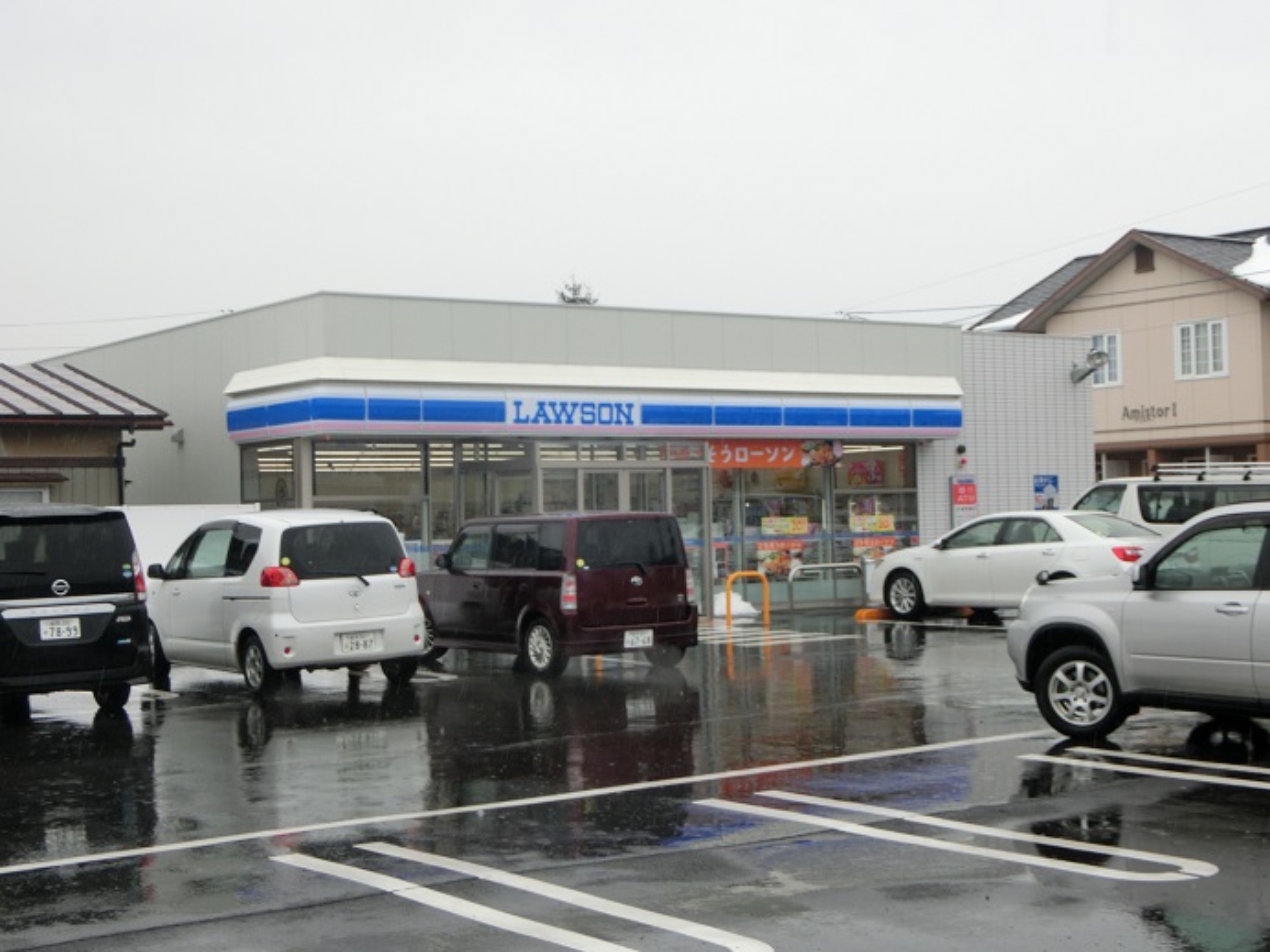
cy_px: 476
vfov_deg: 29.1
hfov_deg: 38.2
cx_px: 635
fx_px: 1834
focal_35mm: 50
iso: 80
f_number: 4.3
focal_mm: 9.16
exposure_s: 1/200
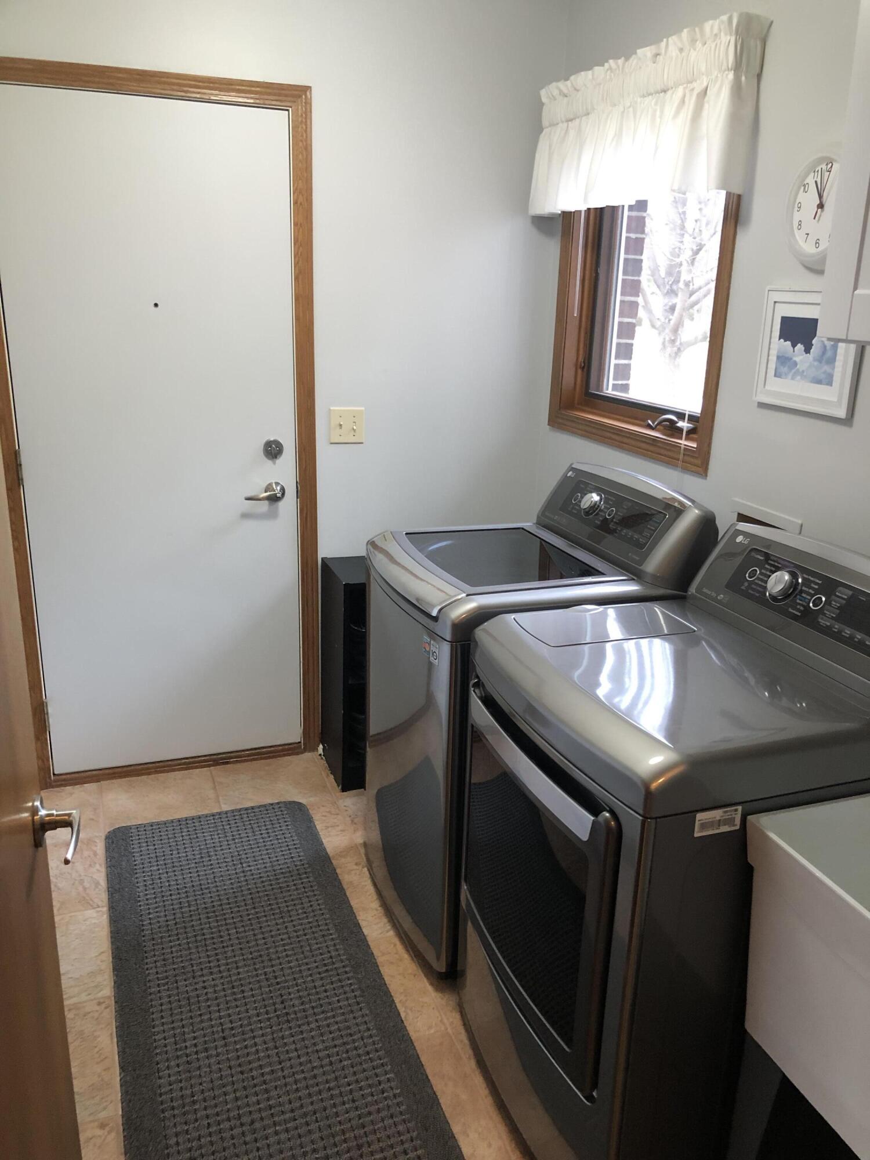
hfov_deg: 49.7
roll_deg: -1.8
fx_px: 938
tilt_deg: -18.1
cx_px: 435
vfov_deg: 63.4
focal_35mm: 28
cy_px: 580
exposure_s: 1/15
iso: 50
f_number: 1.8
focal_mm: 3.99
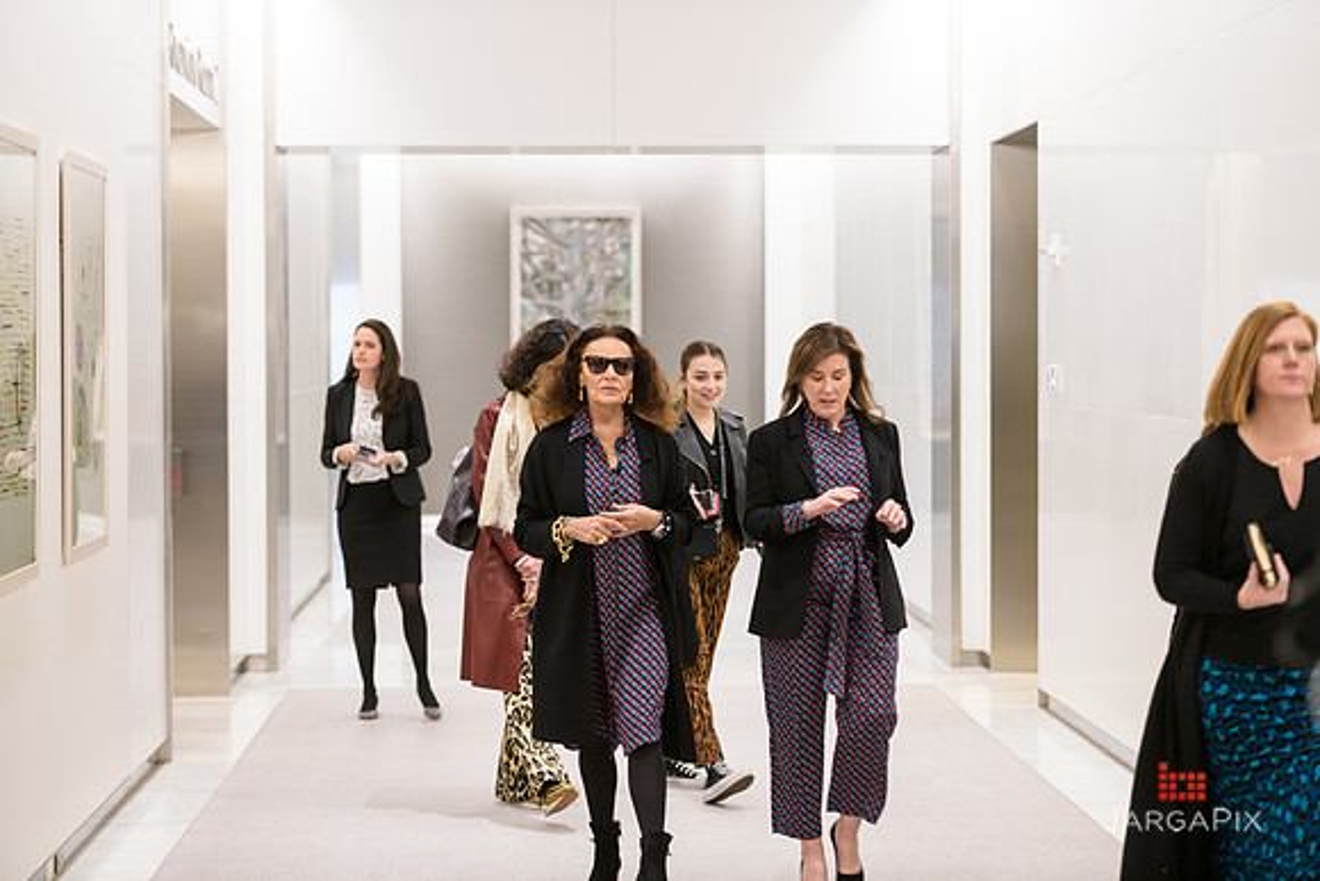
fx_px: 3374
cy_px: 440
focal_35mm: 92
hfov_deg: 22.1
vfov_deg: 14.9
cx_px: 660
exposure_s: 1/125
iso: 1600
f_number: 3.2
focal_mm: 92
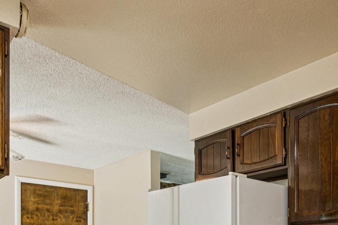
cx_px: 222
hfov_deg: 47.7
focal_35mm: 40
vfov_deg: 29.6
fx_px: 376
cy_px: 254
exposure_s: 1/10
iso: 400
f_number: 13
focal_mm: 15.4
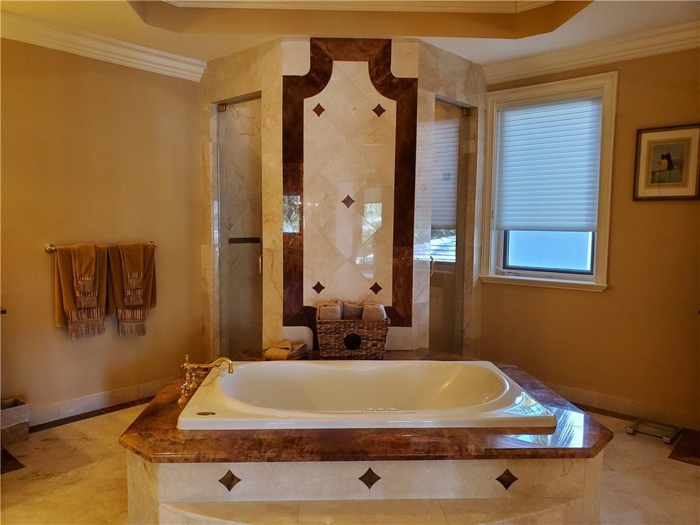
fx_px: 526
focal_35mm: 26
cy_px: 262
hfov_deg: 67.3
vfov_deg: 53.1
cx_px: 350
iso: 250
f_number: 2.4
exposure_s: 1/59
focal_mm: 4.3
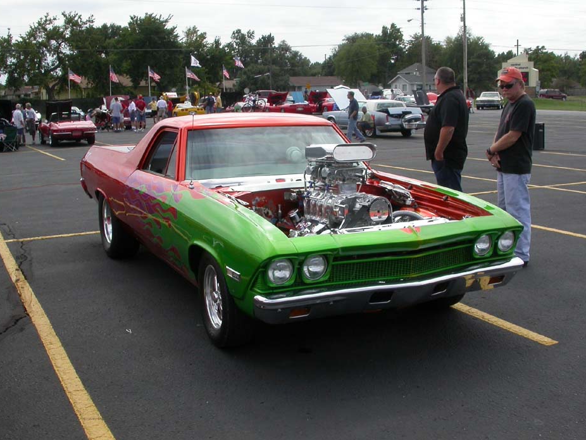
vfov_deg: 34.4
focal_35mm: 42
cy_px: 208
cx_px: 296
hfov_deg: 44.8
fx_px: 711
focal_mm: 7.85
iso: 100
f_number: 7.5
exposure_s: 1/275
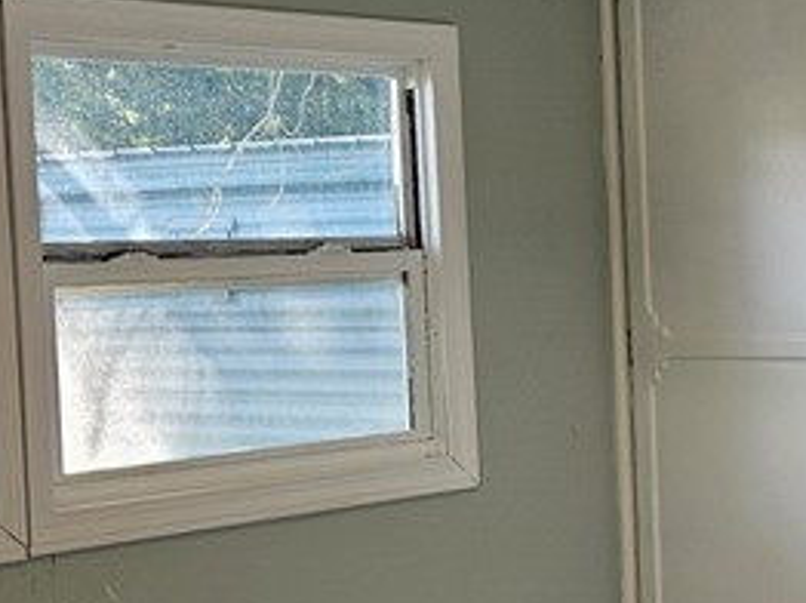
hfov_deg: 21.3
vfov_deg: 16.4
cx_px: 714
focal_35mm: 90
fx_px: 2094
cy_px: 375
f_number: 1.8
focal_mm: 5.4
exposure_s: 1/120
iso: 64
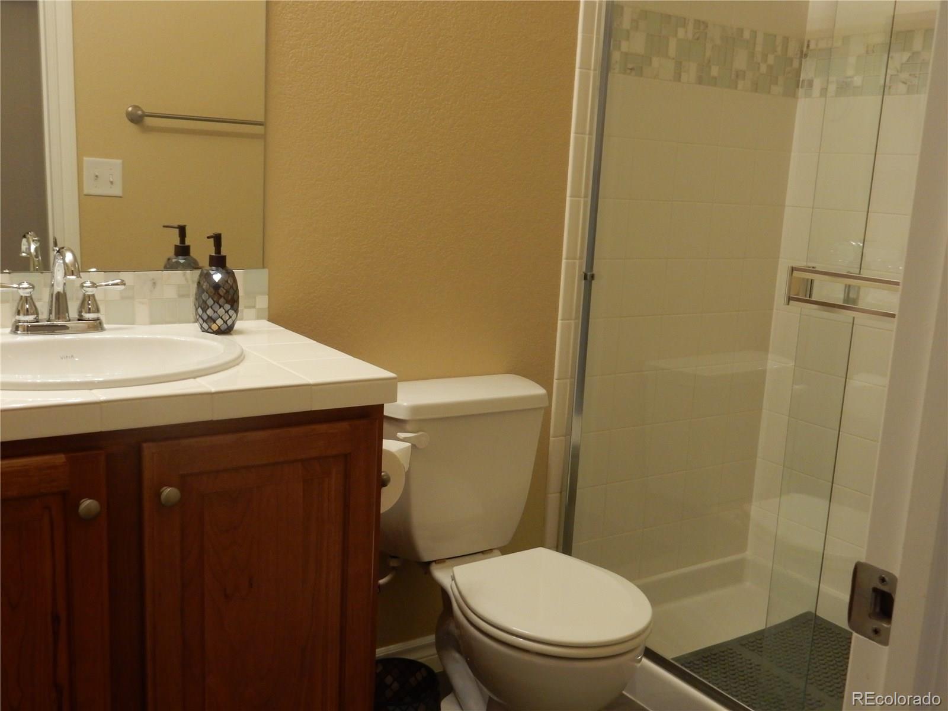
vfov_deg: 39.7
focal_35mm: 36
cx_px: 474
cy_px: 356
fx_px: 986
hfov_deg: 51.4
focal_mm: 6.4
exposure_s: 1/30
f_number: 4
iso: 320
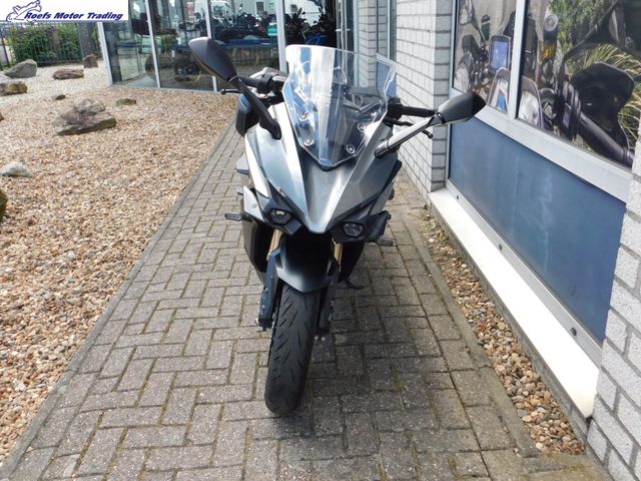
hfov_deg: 60.0
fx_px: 556
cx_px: 320
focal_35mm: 30
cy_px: 240
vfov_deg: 46.8
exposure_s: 1/320
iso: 125
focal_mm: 5.3
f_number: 3.2
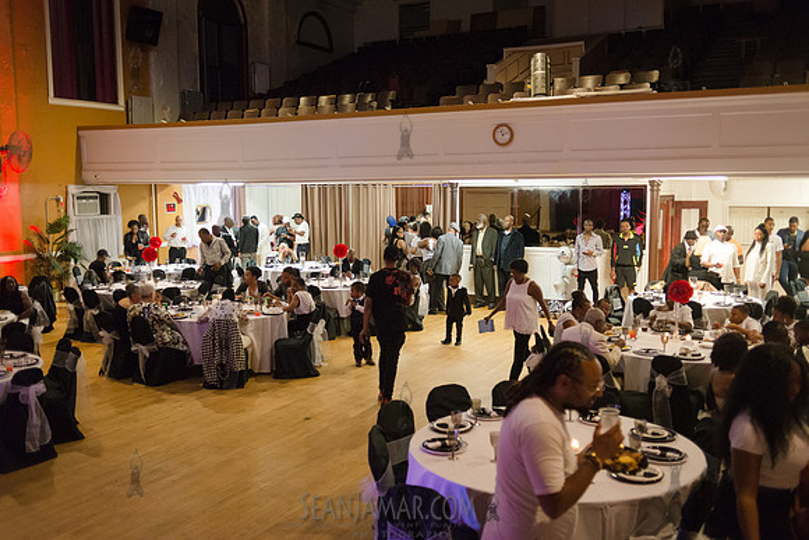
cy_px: 270
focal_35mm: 35
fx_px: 787
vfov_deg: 37.9
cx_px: 404
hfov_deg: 54.4
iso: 4000
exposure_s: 1/160
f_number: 2.8
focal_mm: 35
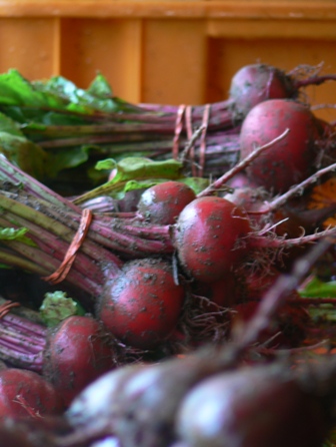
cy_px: 224
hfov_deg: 3.9
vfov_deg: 5.2
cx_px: 168
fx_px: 4918
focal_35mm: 380
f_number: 3.3
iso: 80
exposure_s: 1/50
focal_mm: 63.3
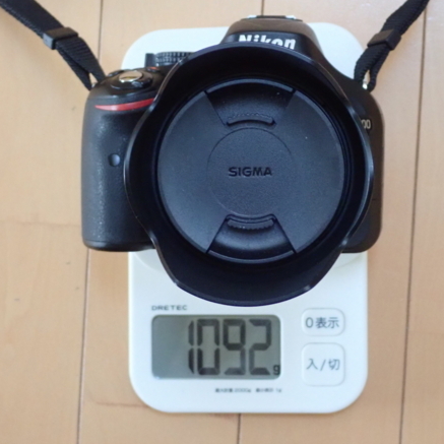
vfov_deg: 17.9
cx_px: 256
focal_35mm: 97
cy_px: 216
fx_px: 1408
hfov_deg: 17.9
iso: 1250
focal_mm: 14.41
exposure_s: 1/20
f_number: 4.4
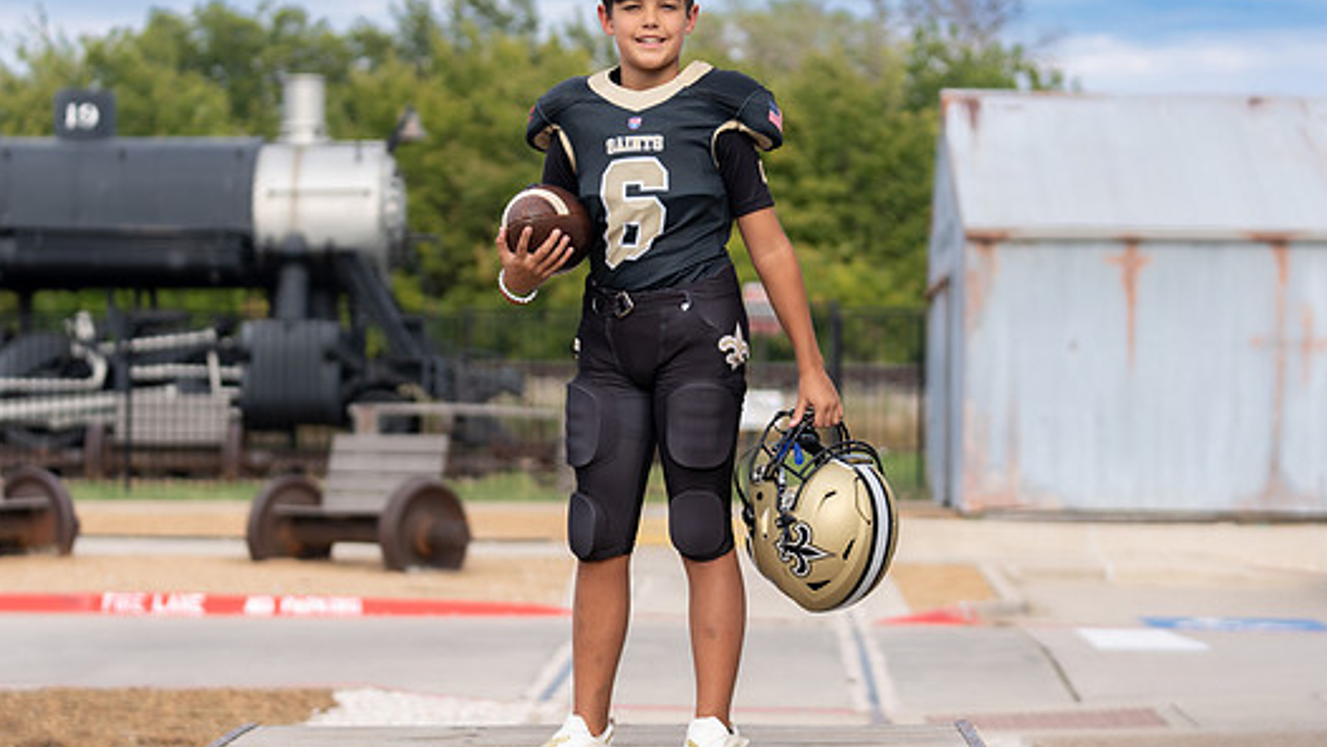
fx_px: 3519
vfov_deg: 12.1
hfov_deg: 21.4
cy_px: 299
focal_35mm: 100
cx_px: 670
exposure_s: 1/640
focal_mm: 70
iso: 100
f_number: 2.8
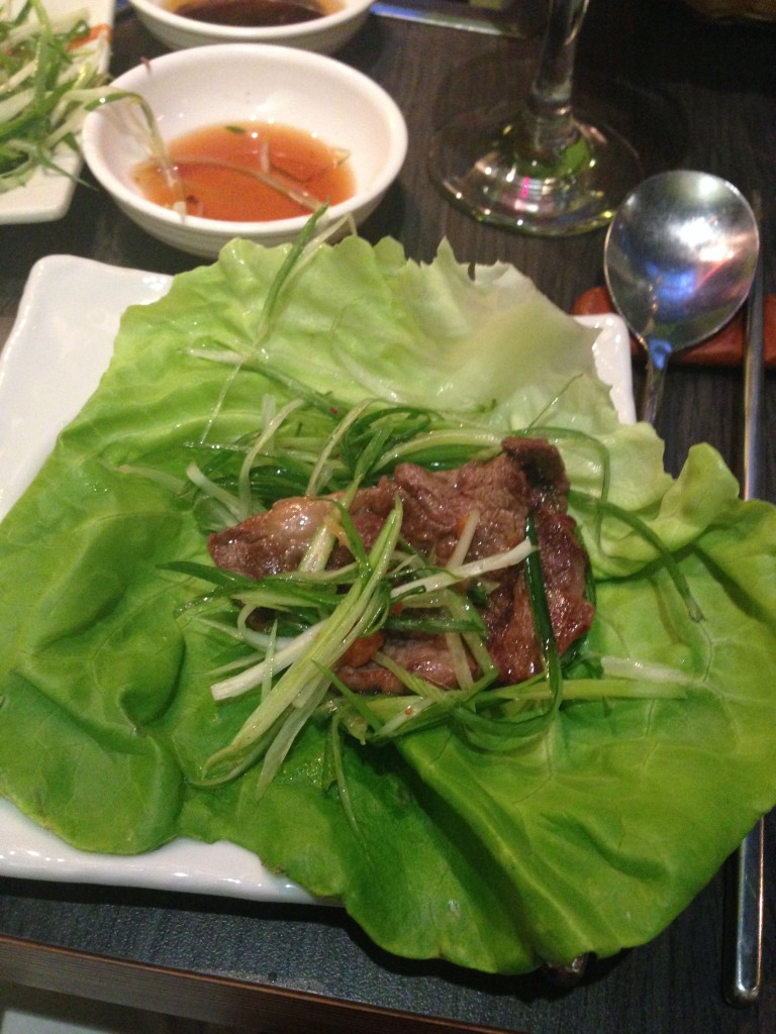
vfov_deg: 55.4
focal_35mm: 33
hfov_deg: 42.9
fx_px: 986
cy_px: 517
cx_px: 388
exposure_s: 1/15
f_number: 2.4
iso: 400
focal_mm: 4.12
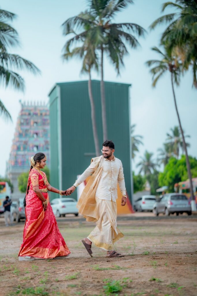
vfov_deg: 23.9
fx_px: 697
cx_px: 98
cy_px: 148
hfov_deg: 16.1
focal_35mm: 85
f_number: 1.4
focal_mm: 85
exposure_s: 1/3200
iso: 100
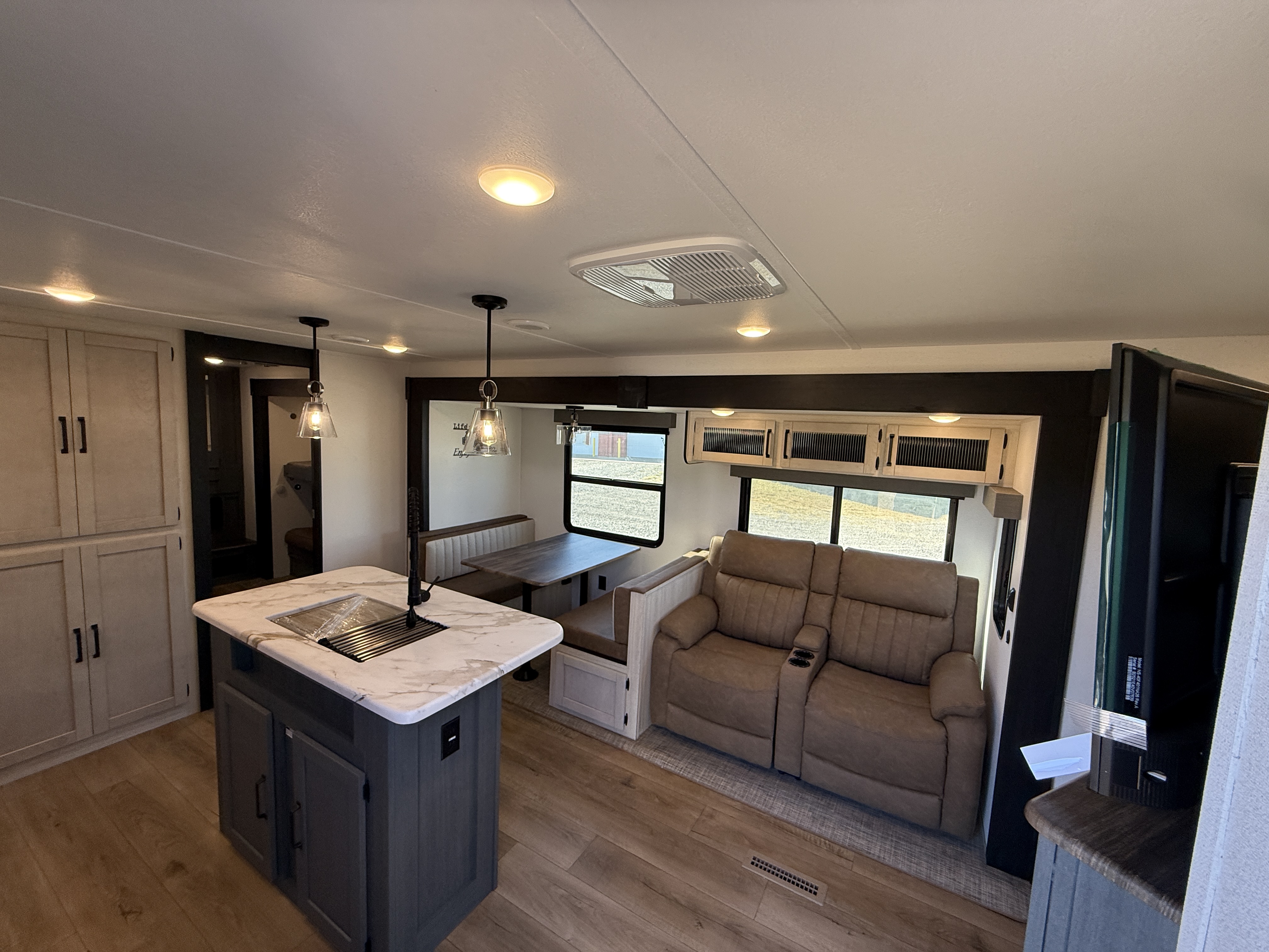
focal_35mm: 14
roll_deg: -1.4
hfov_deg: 102.1
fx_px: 513
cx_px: 634
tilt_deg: -5.8
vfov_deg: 85.7
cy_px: 476
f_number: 2.2
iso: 125
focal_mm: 2.22
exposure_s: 1/99
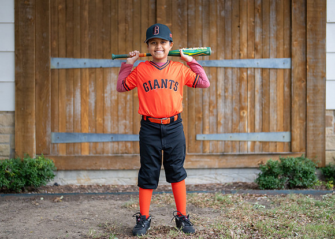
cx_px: 161
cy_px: 109
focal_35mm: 65
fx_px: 615
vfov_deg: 22.0
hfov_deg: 30.5
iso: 500
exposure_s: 1/640
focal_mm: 50
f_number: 1.2
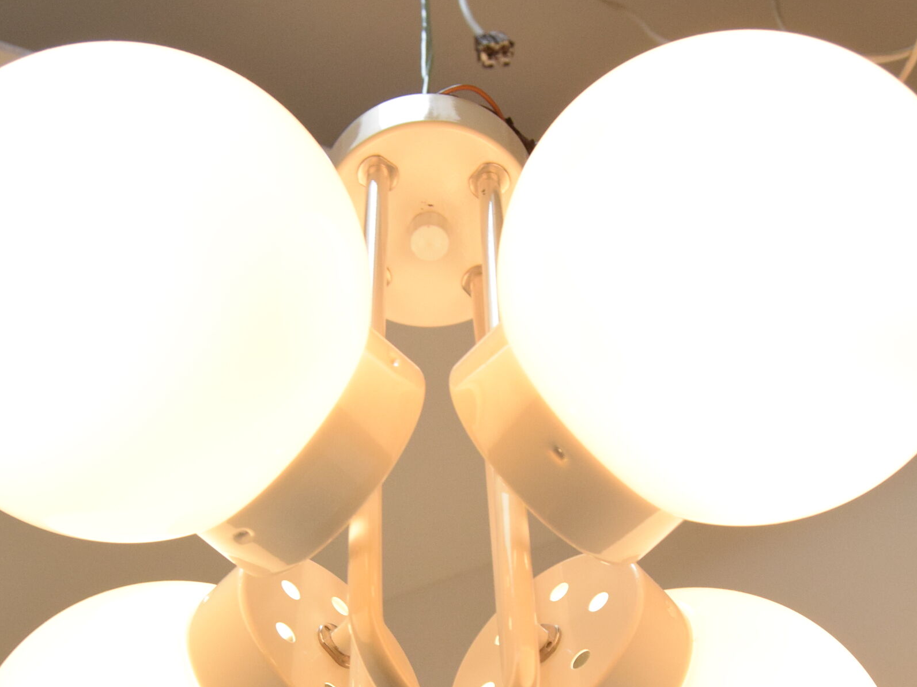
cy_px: 574
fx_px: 2013
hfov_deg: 25.7
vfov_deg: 19.1
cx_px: 447
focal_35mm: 76
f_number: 6.3
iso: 1600
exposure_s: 1/160
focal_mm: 28
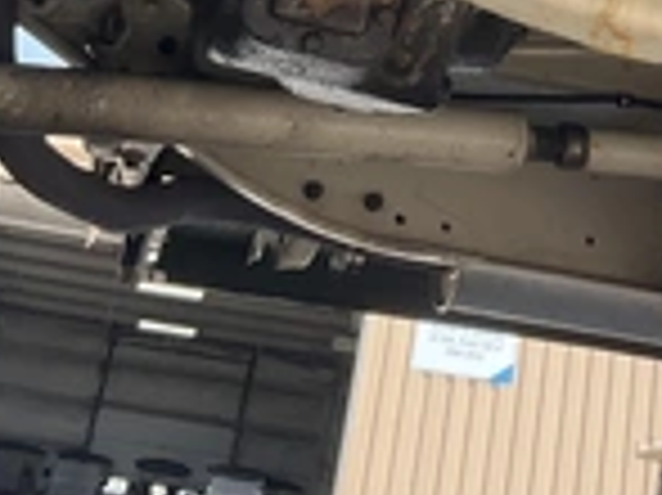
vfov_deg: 17.6
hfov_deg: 24.4
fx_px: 1510
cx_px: 509
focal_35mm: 79
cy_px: -135
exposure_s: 1/428
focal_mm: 3
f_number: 1.8
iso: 25
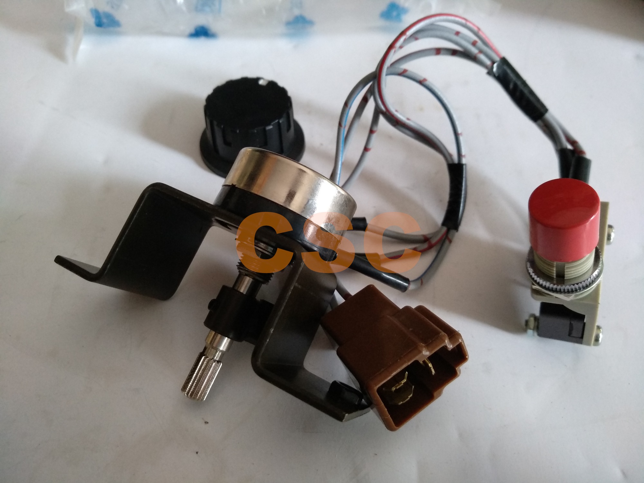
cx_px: 322
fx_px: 409
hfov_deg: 76.4
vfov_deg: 61.1
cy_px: 242
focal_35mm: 22
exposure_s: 1/33
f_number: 2.2
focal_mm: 3.81
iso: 640
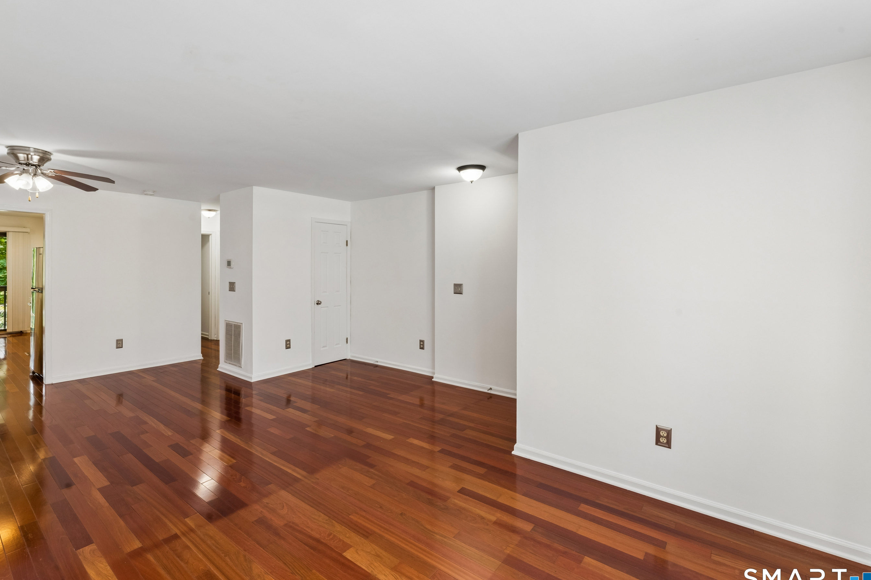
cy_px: 263
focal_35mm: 16
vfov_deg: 73.6
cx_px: 394
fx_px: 387
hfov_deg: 96.4
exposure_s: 1/8
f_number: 13
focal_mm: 14
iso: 400
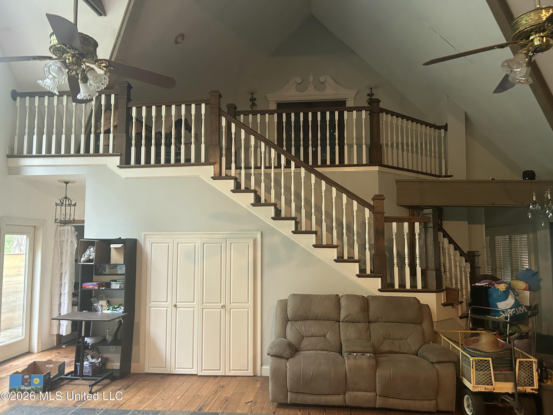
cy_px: 208
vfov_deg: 53.1
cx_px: 276
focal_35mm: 26
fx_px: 415
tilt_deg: +6.9
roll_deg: +1.8
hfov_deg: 67.3
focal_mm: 5.7
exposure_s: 1/40
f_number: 1.5
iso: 400
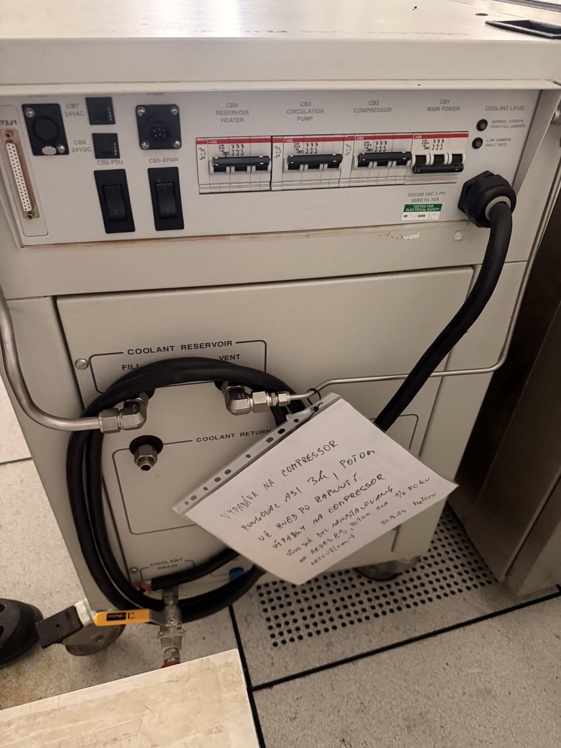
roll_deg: -3.0
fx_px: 519
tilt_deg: -38.7
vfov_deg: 71.6
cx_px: 280
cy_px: 374
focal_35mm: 24
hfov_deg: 56.8
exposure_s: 1/32
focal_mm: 6.76
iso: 1000
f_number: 1.78
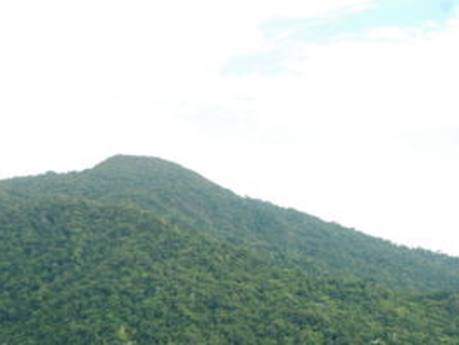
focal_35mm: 76
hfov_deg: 25.3
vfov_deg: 19.2
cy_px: 279
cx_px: 112
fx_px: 1009
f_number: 11
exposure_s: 1/250
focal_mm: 28
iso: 500
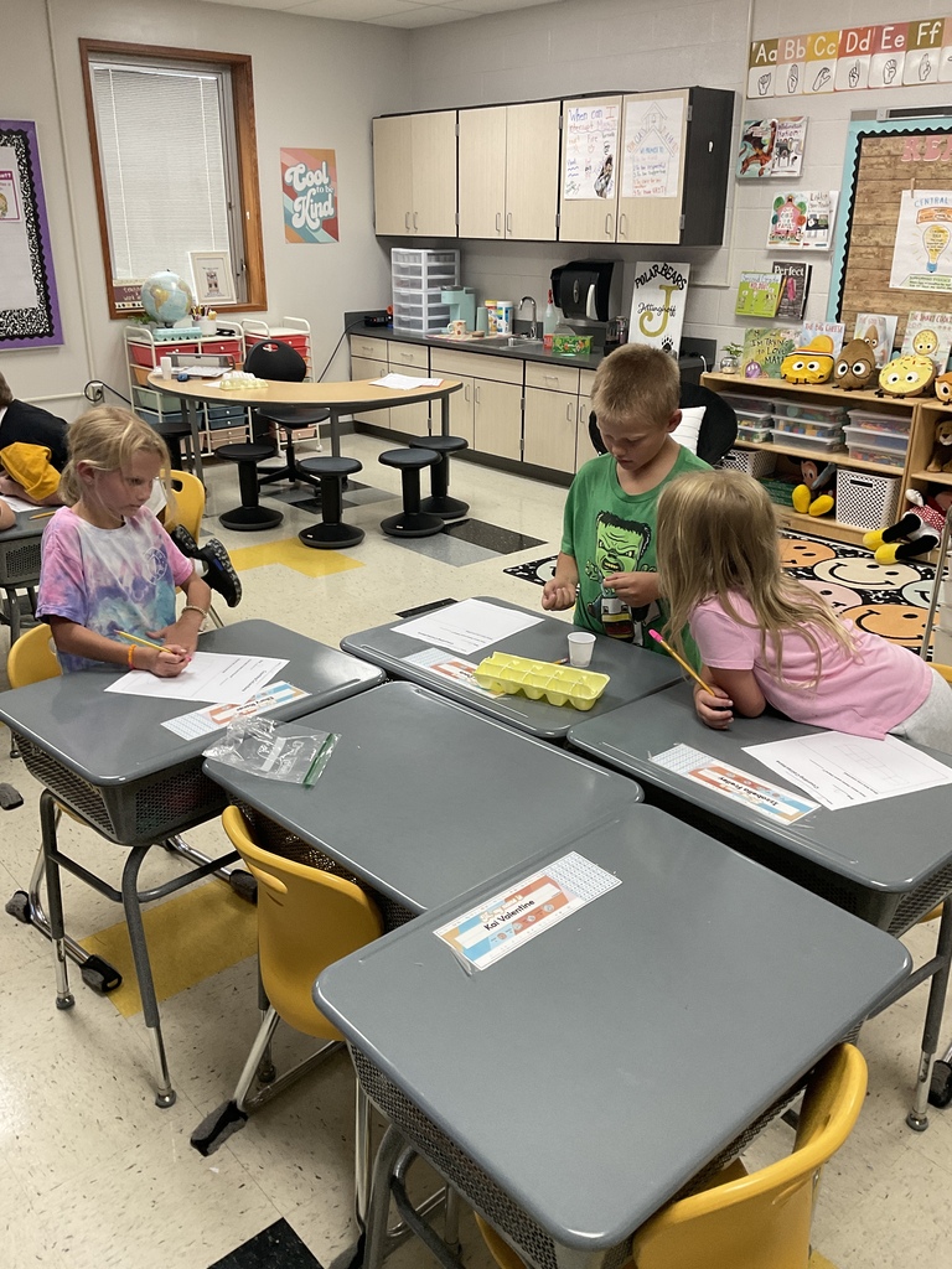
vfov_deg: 61.7
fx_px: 1063
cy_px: 634
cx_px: 476
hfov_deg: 48.2
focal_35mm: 29
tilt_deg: -23.8
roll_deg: -0.1
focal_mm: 3
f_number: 1.8
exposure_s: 1/60
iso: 80
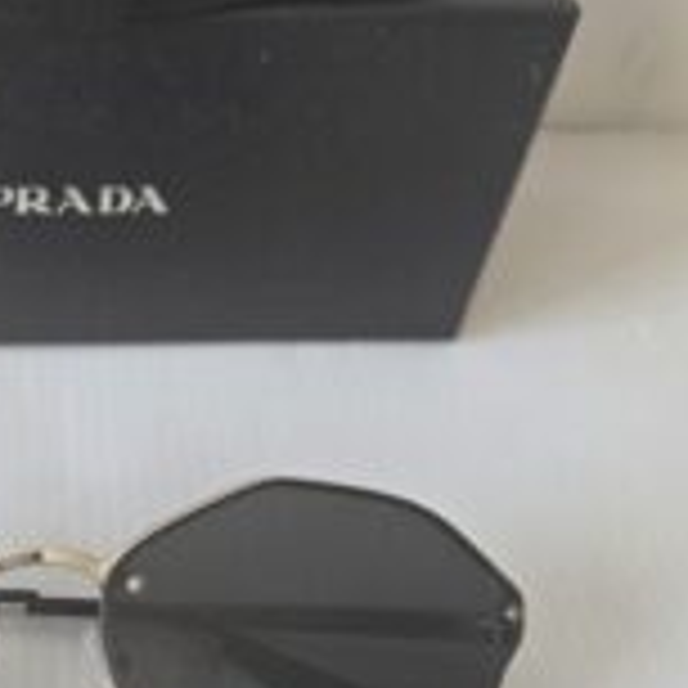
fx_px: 1192
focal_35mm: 53
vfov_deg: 32.1
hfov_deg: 30.4
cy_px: 423
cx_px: 36
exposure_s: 1/120
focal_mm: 5.4
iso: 250
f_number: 1.8
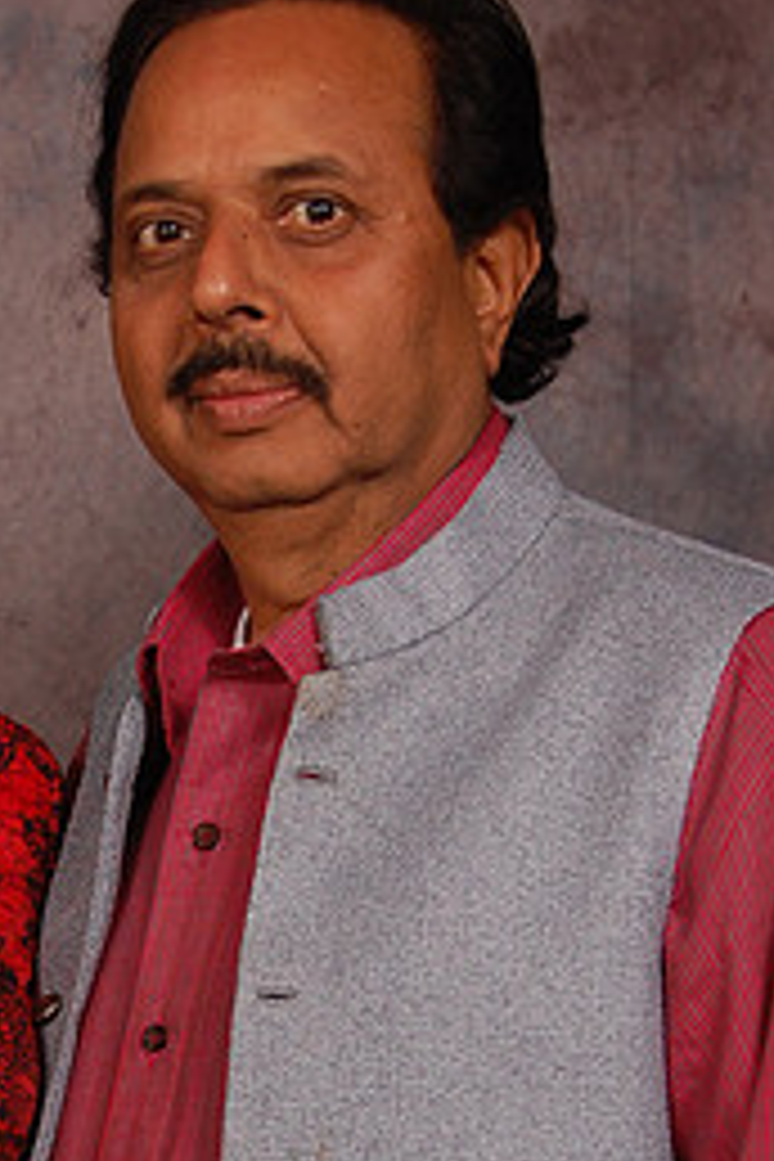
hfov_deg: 10.6
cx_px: -72
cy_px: 1112
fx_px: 4128
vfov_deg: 15.8
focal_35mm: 128
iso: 400
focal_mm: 38
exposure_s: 1/200
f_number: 5.6
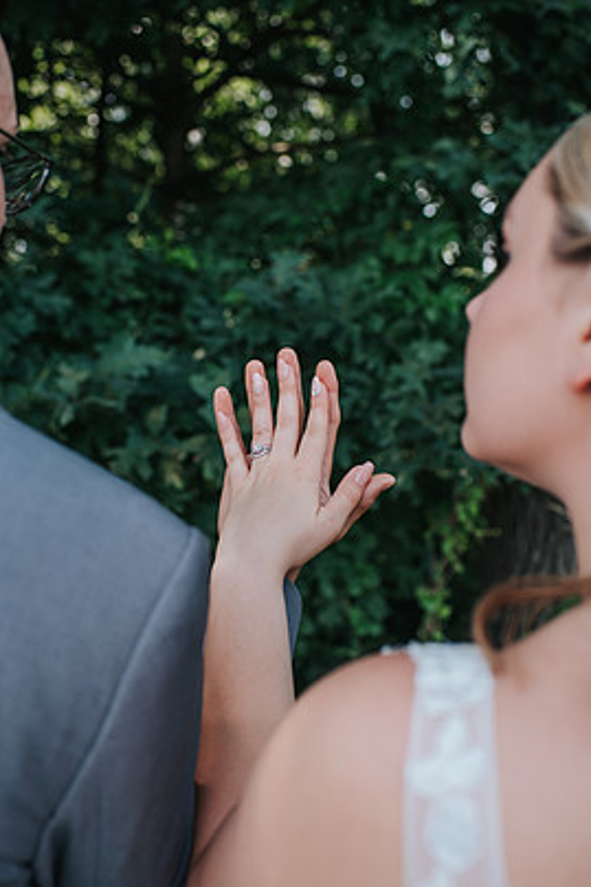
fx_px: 961
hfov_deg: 34.2
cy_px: 437
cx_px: 272
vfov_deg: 49.6
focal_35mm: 39
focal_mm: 35
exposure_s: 1/500
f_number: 2.8
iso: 180
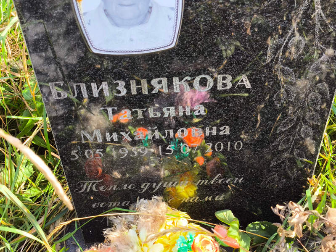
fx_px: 486
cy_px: 126
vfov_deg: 29.1
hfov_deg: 38.2
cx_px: 168
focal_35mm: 50
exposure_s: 1/133
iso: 50
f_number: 1.7
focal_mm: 4.71
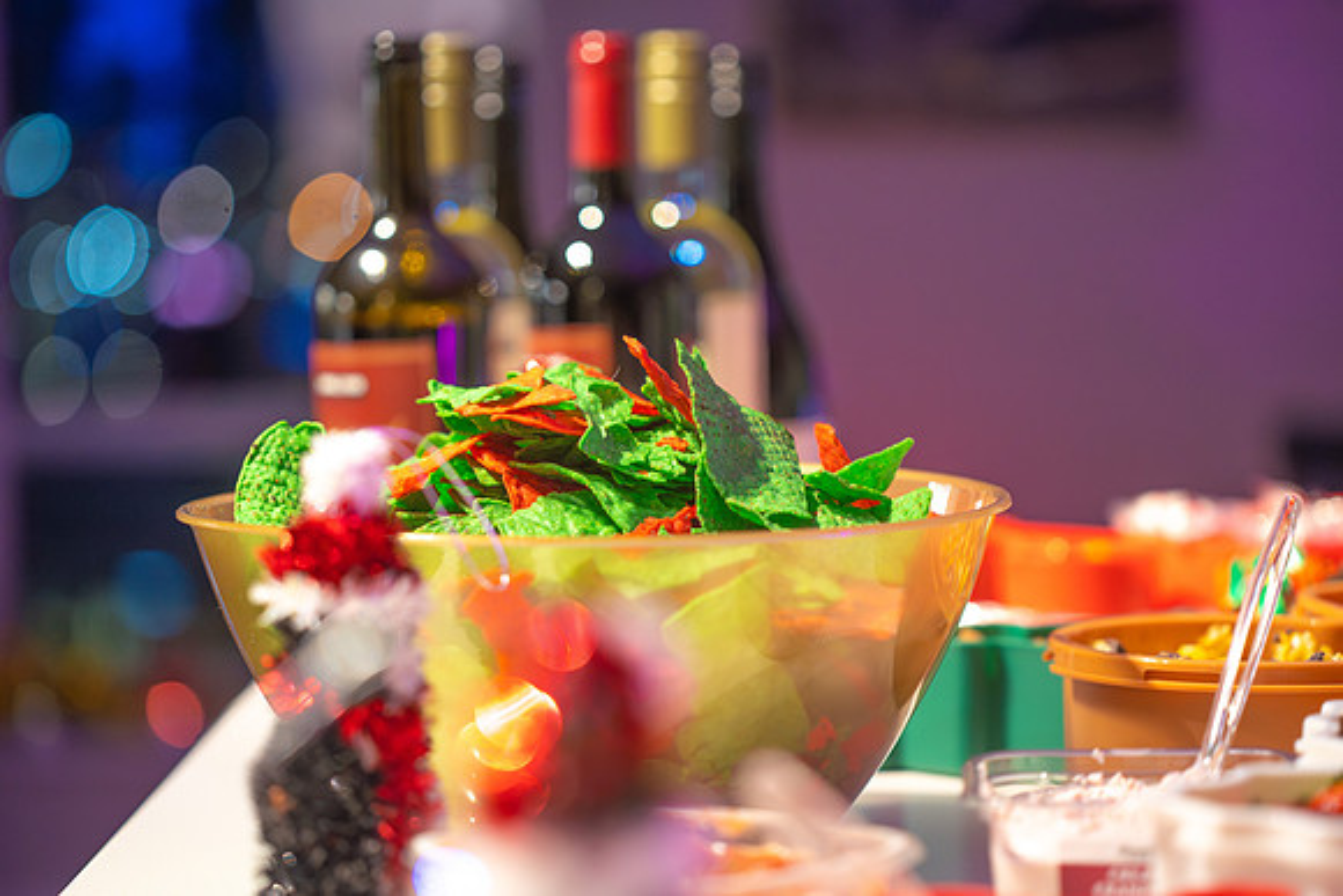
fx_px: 3731
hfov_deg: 20.4
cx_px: 672
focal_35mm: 100
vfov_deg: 13.7
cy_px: 448
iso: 1600
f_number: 2.8
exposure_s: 1/100
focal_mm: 100
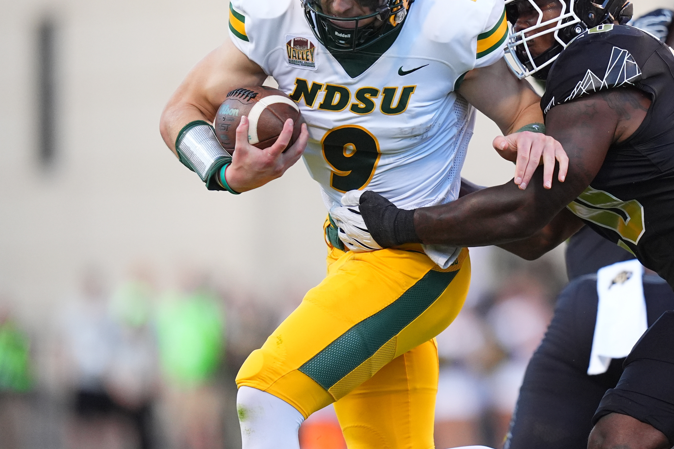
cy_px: 191
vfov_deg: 2.1
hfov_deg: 3.2
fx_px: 12206
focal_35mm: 652
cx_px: 533
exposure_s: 1/3200
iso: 2500
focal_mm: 400
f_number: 2.8
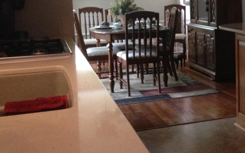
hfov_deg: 29.1
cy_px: 36
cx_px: 233
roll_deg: +1.6
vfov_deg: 19.3
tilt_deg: -3.8
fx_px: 447
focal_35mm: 67
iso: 320
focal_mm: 4.12
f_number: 2.4
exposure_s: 1/20
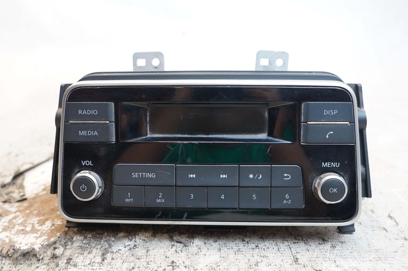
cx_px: 204
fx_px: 385
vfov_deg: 38.8
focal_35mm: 34
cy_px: 136
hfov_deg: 55.8
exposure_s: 1/60
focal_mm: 23
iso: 500
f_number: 4
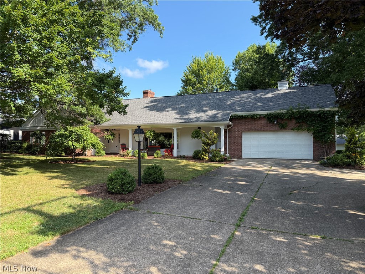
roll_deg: +0.6
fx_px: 253
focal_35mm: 24
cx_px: 182
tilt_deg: +1.4
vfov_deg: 56.8
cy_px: 137
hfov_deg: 71.6
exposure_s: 1/1410
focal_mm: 6.76
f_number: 1.78
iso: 100
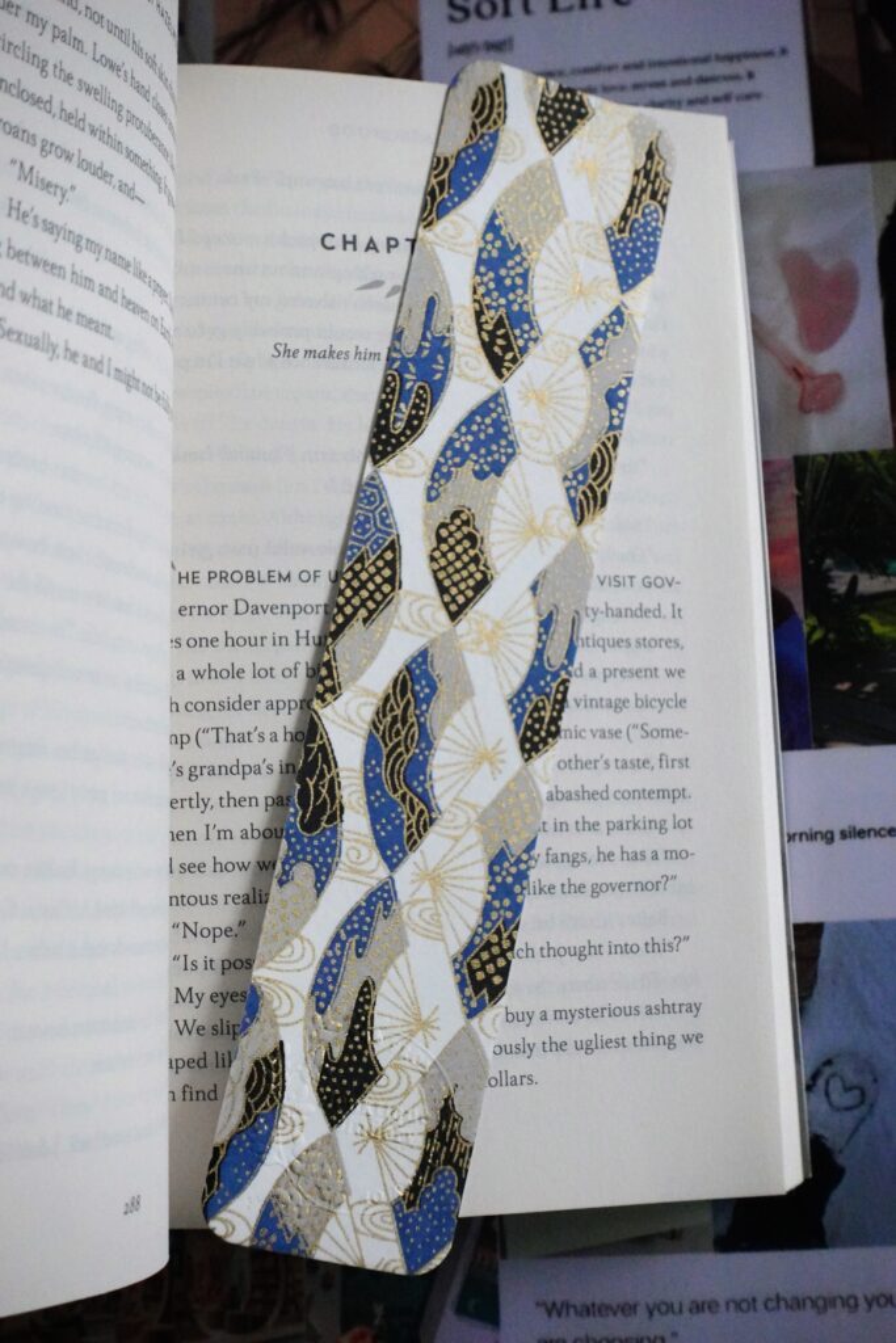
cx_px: 448
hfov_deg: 21.6
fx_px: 2351
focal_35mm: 63
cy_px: 672
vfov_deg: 31.9
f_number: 5
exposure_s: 1/160
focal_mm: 23.28
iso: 3200
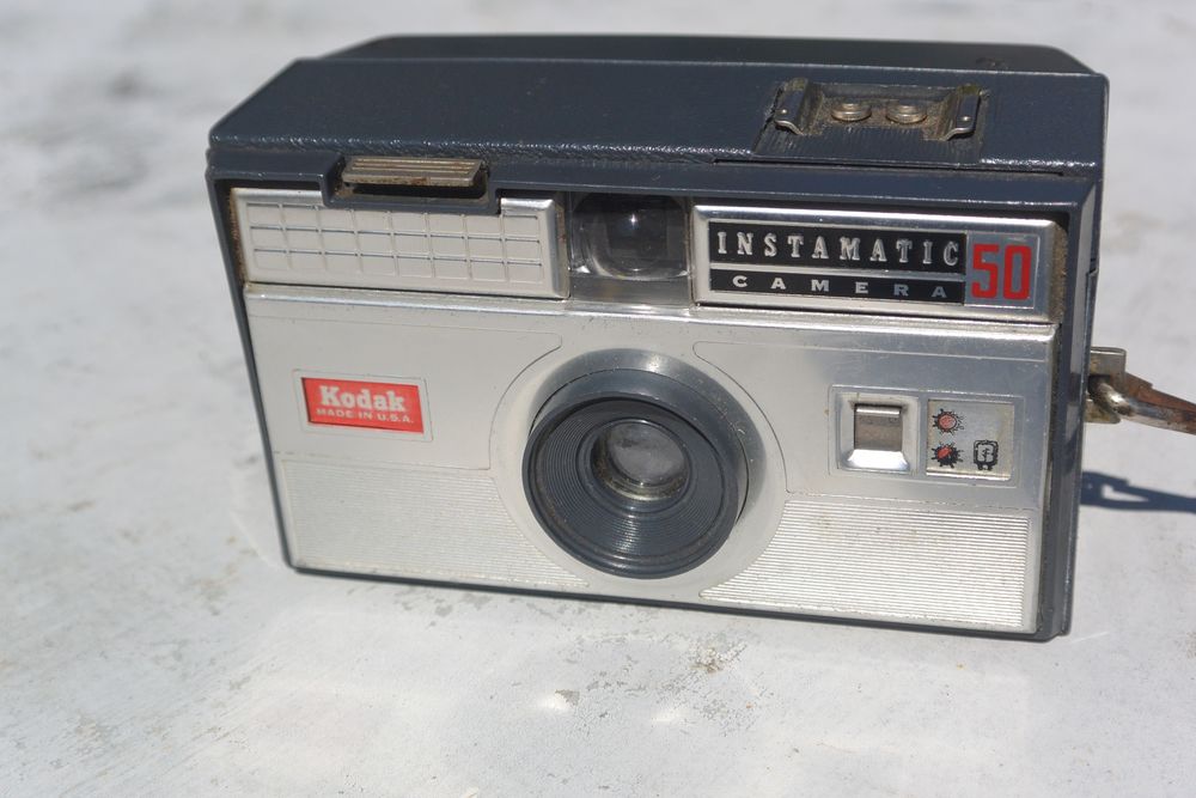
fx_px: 1794
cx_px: 598
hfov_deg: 36.9
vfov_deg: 25.1
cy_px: 399
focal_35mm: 54
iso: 160
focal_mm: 20.3
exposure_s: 1/2500
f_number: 5.6
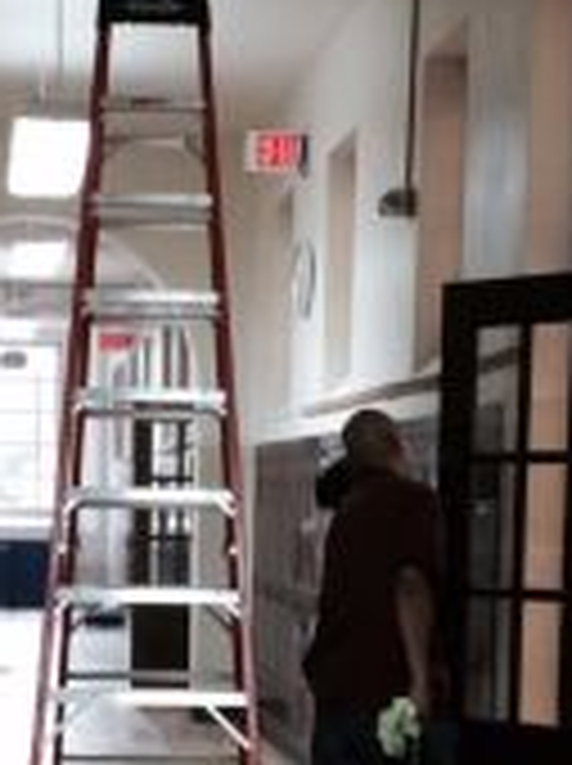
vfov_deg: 18.0
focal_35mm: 106
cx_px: 248
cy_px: 824
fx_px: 2341
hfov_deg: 13.9
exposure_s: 1/30
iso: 125
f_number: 2.2
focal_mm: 4.12
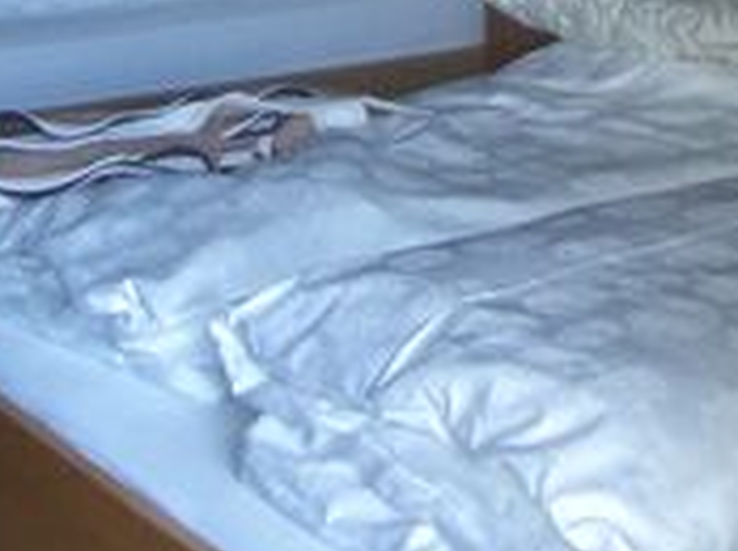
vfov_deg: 11.1
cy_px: -229
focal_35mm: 129
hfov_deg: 15.2
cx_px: 632
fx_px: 2746
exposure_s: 1/80
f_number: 2.6
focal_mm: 5.8
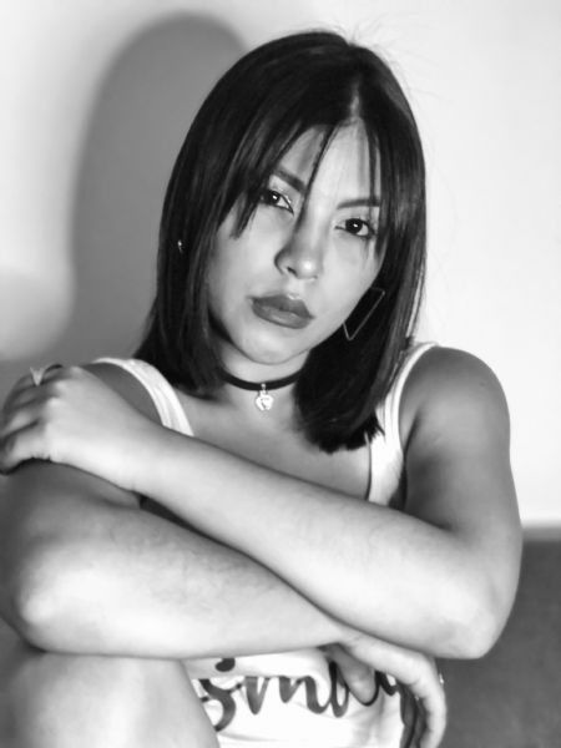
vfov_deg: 33.8
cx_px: 280
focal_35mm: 57
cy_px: 374
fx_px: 1232
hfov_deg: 25.7
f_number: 2.8
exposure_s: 1/30
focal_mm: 6.6
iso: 1000
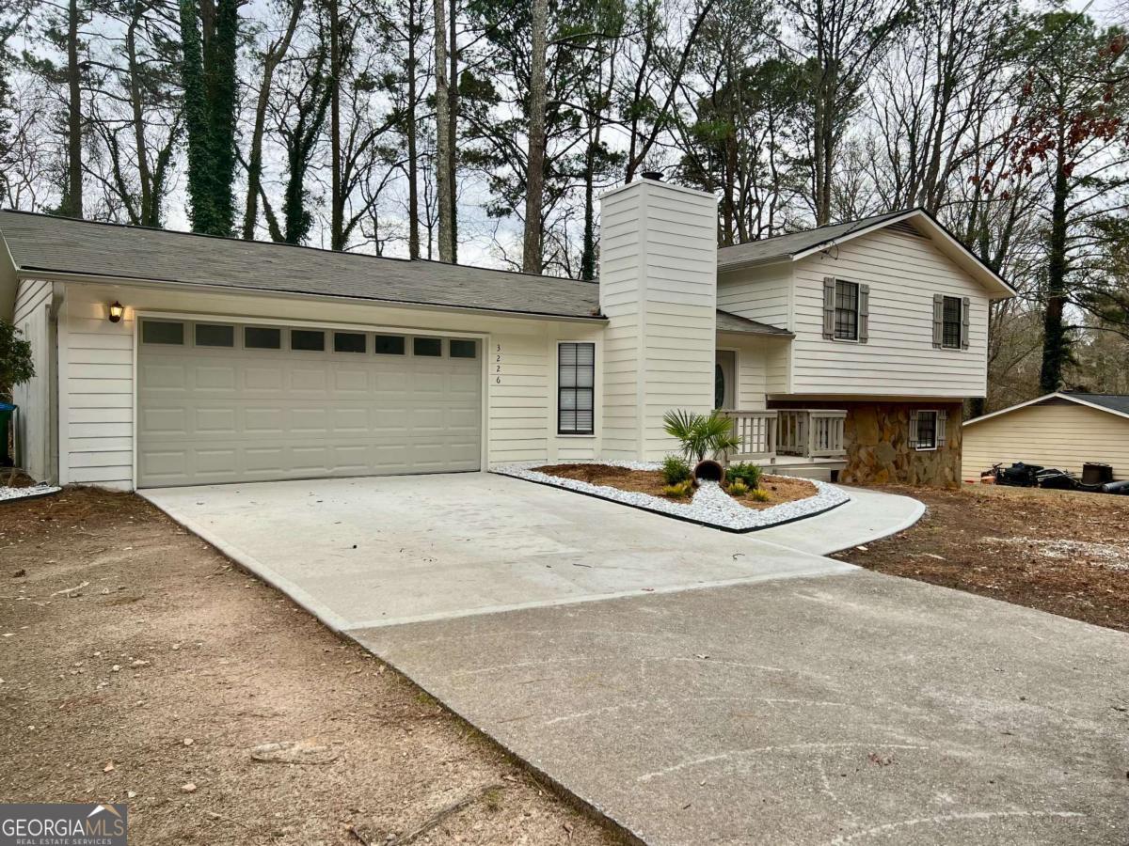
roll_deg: -0.6
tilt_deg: -0.6
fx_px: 848
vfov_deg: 53.1
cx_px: 564
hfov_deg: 67.3
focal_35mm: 26
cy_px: 423
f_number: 1.5
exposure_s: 1/723
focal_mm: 5.7
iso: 50
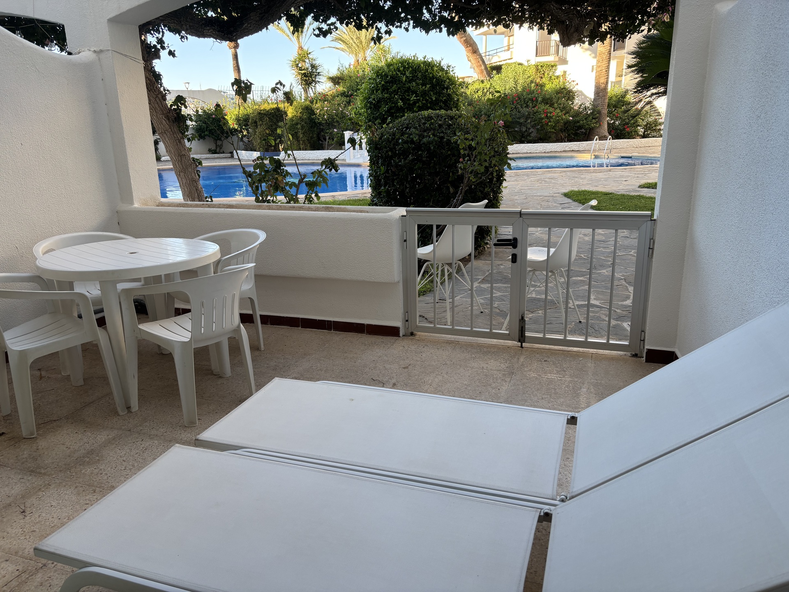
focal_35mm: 26
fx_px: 593
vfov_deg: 53.1
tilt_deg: -16.6
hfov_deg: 67.3
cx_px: 394
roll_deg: +1.3
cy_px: 296
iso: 40
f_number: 1.6
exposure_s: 1/210
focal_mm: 5.96
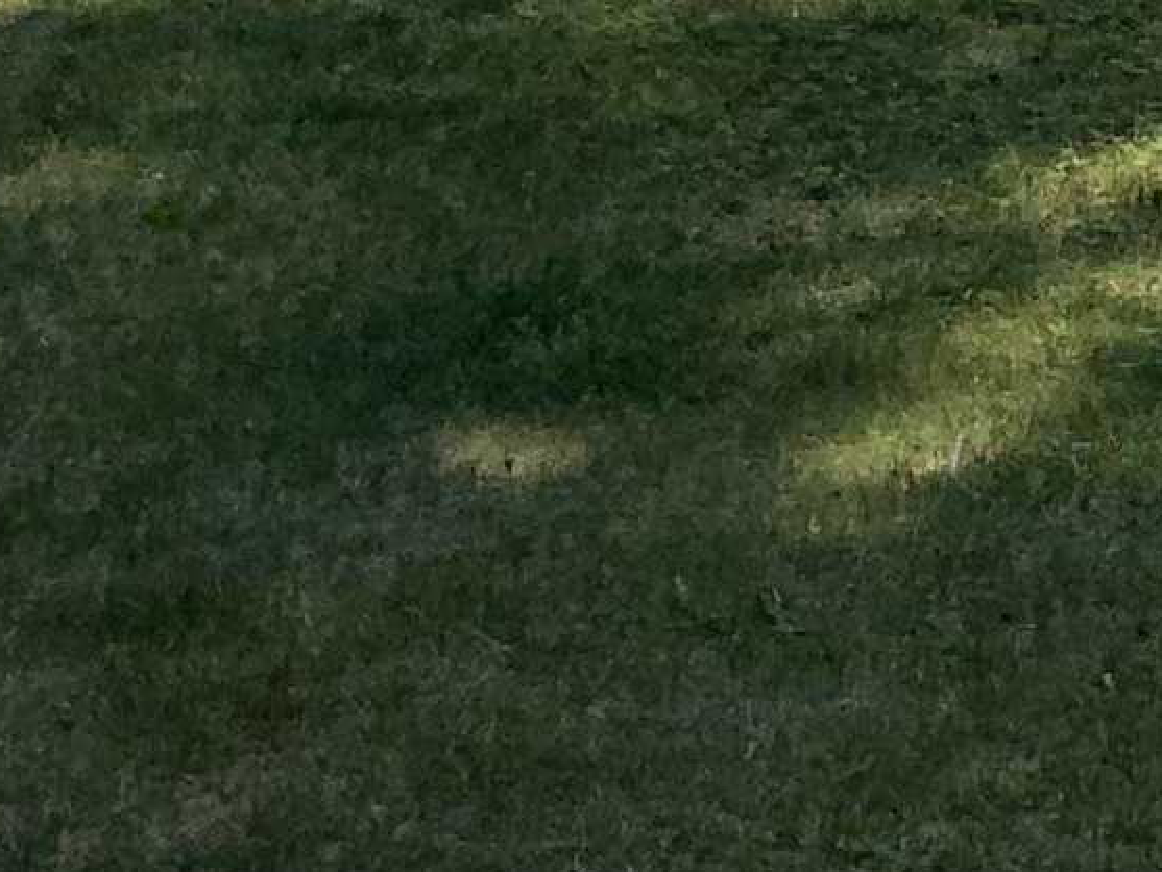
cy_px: -1101
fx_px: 5372
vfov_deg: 8.6
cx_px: 1540
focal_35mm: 160
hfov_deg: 12.0
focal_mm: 3
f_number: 1.8
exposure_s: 1/1377
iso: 16
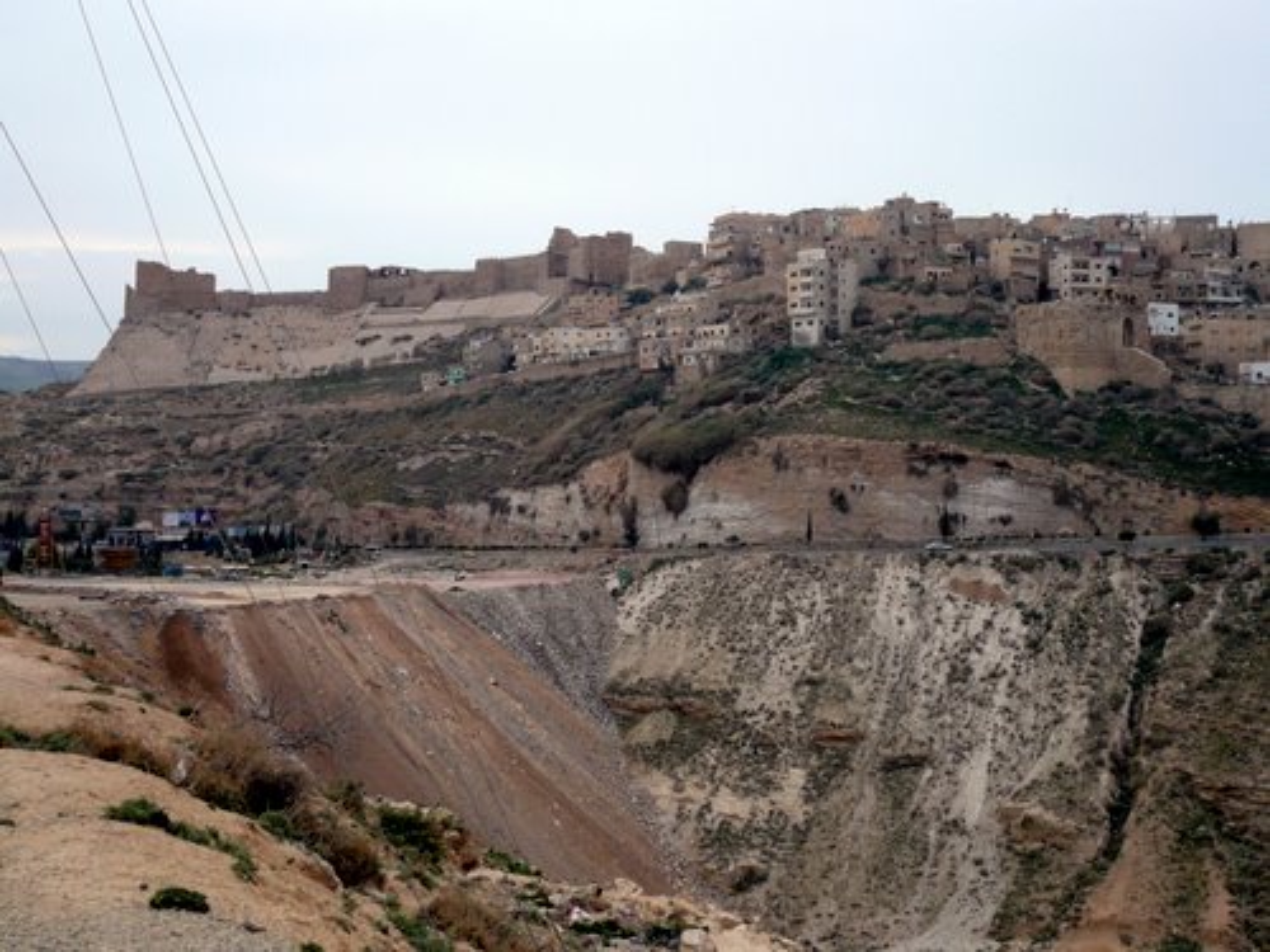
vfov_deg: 34.3
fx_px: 1541
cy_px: 476
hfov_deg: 44.8
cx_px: 635
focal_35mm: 42
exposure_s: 1/40
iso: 100
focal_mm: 6.9
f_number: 3.3
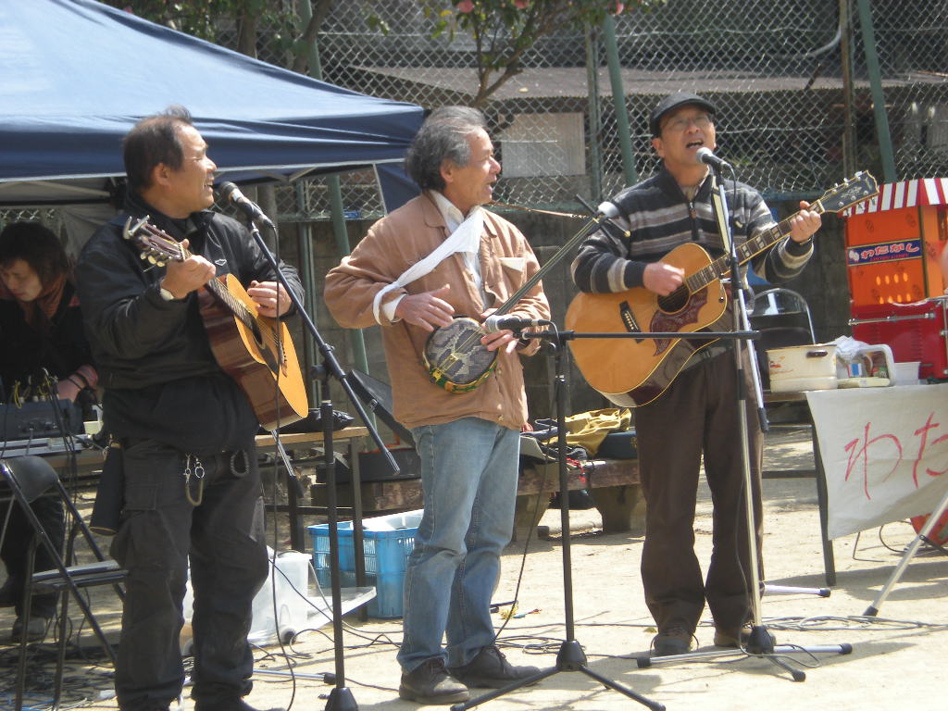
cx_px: 474
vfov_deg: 13.0
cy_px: 356
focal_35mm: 114
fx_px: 3122
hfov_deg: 17.3
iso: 69
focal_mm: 18.9
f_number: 5.9
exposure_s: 1/124
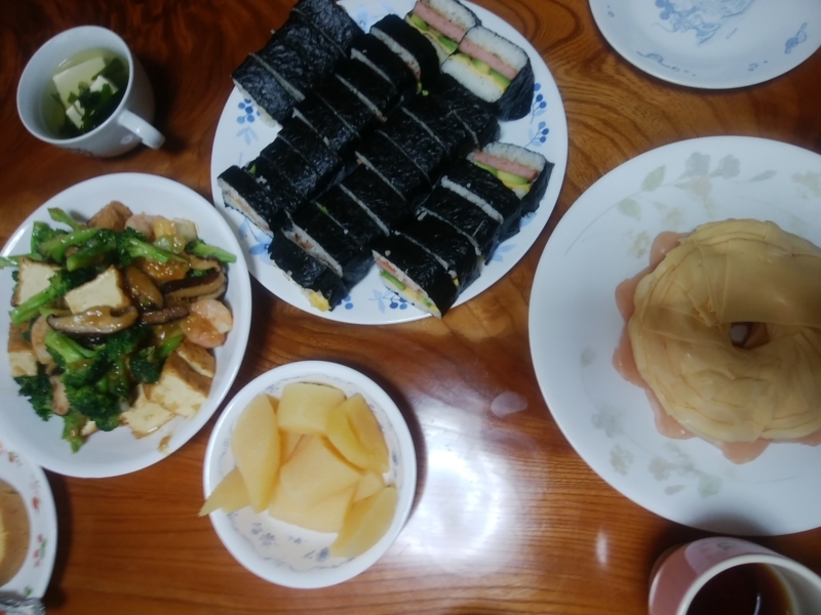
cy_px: 308
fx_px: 522
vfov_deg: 61.1
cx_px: 410
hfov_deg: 76.4
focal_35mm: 22
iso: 50
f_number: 2
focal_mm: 3
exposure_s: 1/25
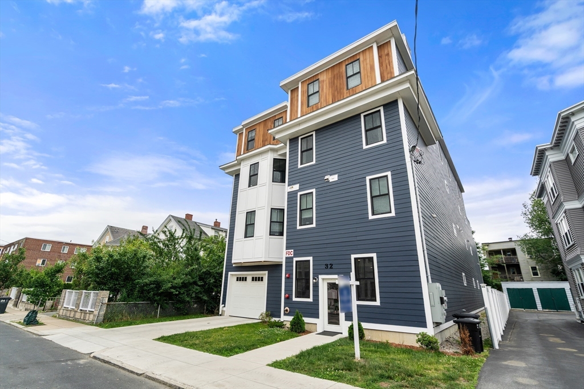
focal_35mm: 16
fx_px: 260
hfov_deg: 96.7
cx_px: 292
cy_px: 194
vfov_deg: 73.8
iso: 320
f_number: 7.1
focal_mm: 16
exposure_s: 1/400
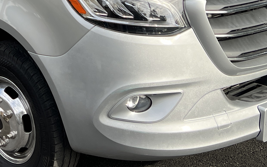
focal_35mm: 90
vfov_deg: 13.6
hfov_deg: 22.3
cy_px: -87
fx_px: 655
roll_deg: -0.1
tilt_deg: -6.6
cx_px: 10
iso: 50
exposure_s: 1/1669
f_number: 1.5
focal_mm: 5.7
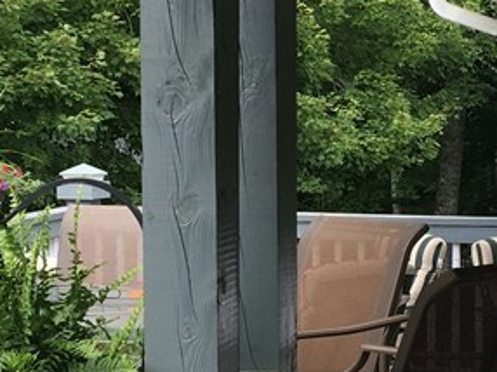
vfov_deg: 14.2
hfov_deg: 18.9
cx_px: 268
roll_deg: -0.4
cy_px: 226
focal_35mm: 104
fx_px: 1492
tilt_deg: -4.0
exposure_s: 1/181
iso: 25
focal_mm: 4.15
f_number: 2.2
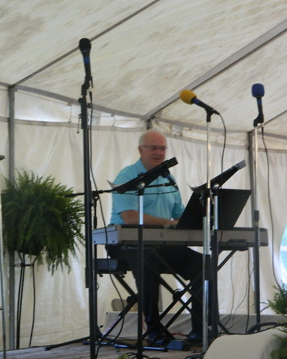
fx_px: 1434
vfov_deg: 14.3
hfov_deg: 11.4
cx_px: 88
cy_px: 179
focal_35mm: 135
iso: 400
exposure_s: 1/10
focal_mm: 18.6
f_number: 4.5
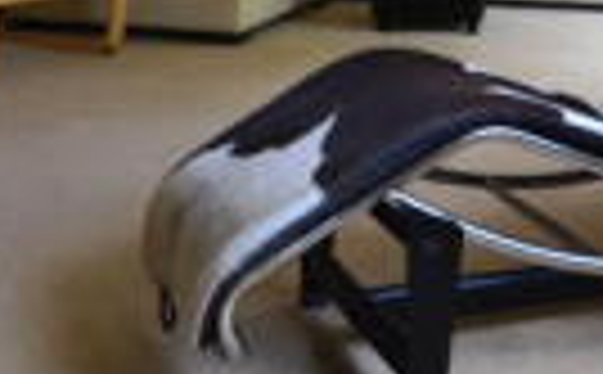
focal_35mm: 75
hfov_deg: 27.5
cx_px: 340
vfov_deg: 15.7
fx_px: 1229
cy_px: -210
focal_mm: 10
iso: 800
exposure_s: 1/60
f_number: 6.3
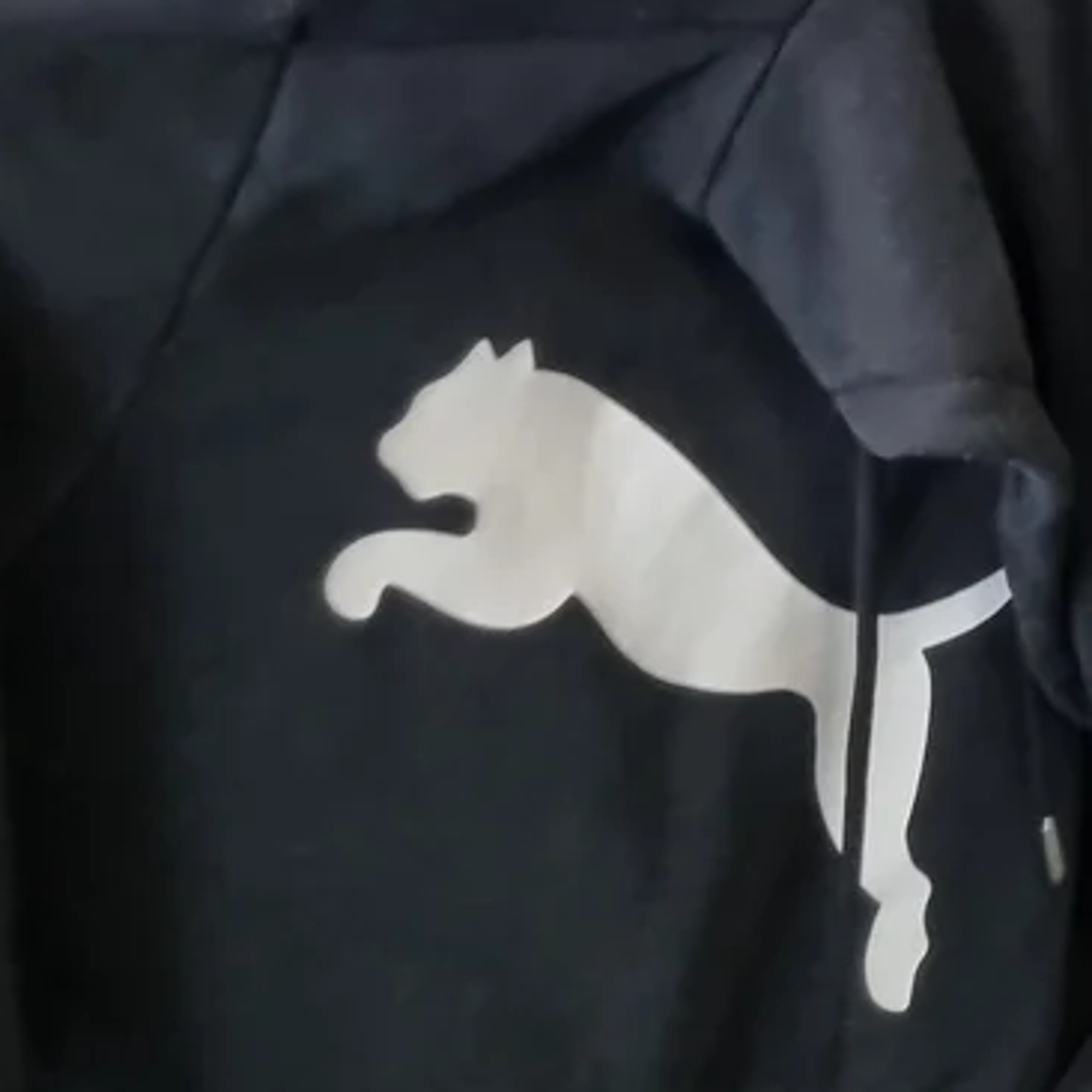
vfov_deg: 19.2
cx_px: 1366
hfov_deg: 18.5
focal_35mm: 88
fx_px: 3141
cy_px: 6
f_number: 1.8
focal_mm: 5.4
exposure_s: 1/50
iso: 250
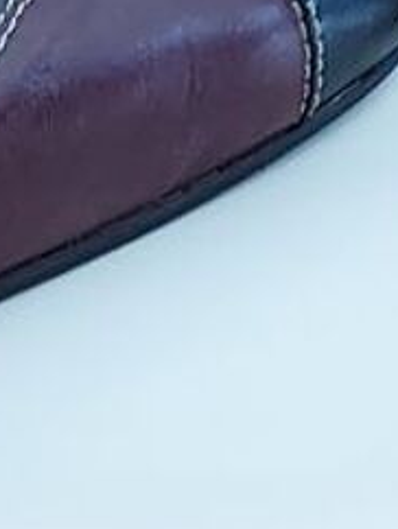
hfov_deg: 10.3
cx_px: -405
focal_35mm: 132
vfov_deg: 13.9
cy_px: 819
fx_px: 2020
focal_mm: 4.6
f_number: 1.8
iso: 200
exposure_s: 1/50
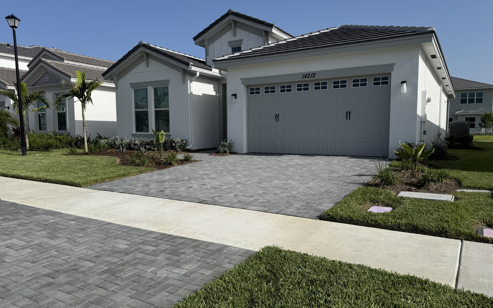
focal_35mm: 26
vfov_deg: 47.6
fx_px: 349
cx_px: 250
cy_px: 161
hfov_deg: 70.4
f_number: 1.78
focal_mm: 6.76
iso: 80
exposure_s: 1/7937
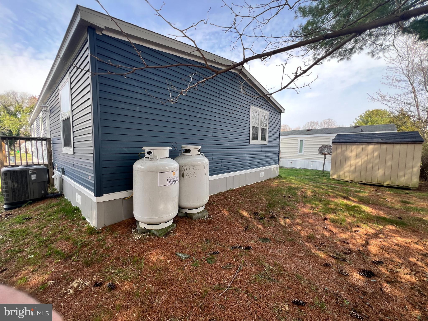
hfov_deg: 106.2
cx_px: 214
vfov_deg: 89.9
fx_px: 161
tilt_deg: -4.9
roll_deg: -0.1
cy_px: 160
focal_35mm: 13
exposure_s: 1/217
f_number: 1.8
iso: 32
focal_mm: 1.57
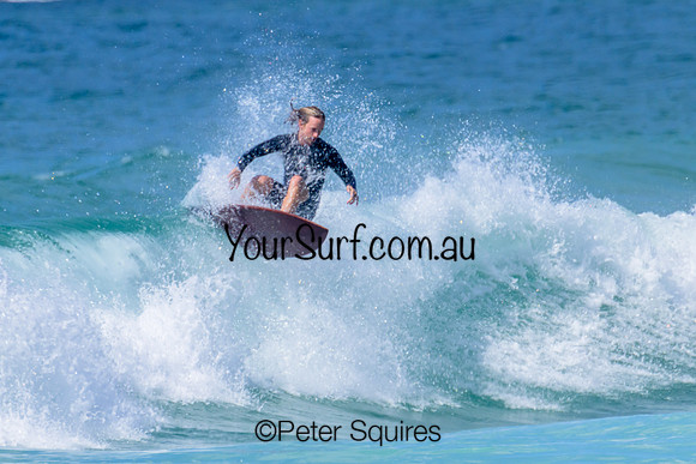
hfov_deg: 1.9
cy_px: 243
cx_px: 233
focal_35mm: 1099
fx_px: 21248
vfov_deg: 1.3
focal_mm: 800
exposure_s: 1/2000
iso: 800
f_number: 11
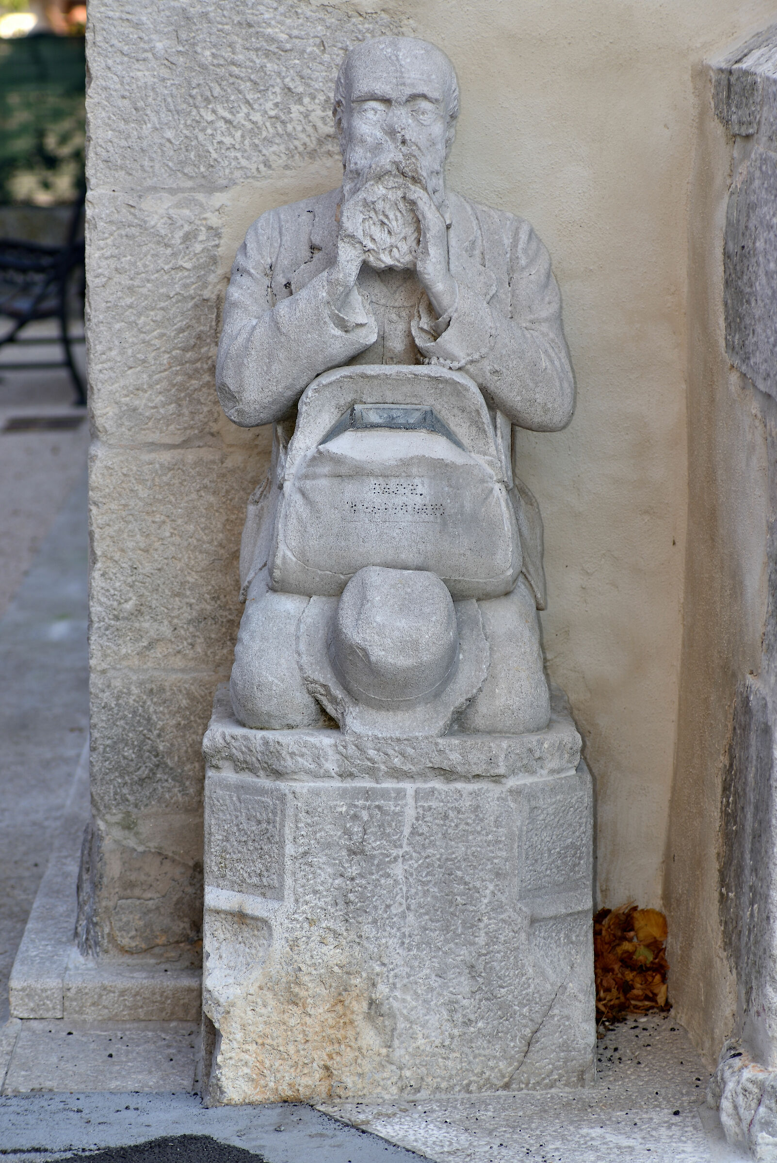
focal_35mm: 140
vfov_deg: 14.6
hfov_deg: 9.8
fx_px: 4528
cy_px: 582
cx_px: 388
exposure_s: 1/250
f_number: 6.3
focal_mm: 140
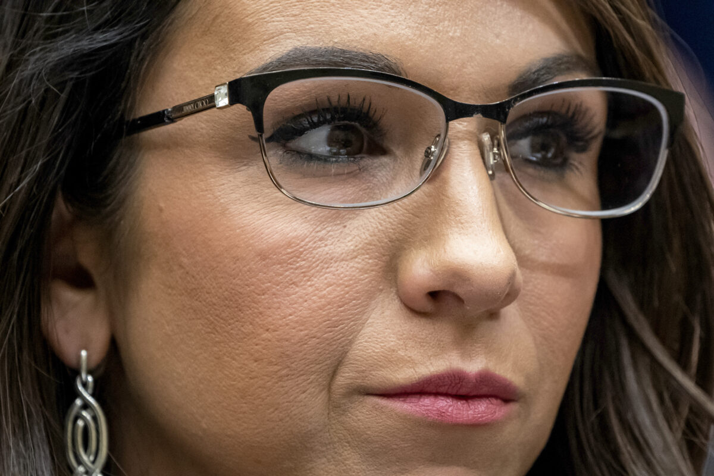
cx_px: 357
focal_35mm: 600
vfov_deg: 2.3
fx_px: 11899
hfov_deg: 3.4
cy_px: 238
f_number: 5.6
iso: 10000
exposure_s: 1/320
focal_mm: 400
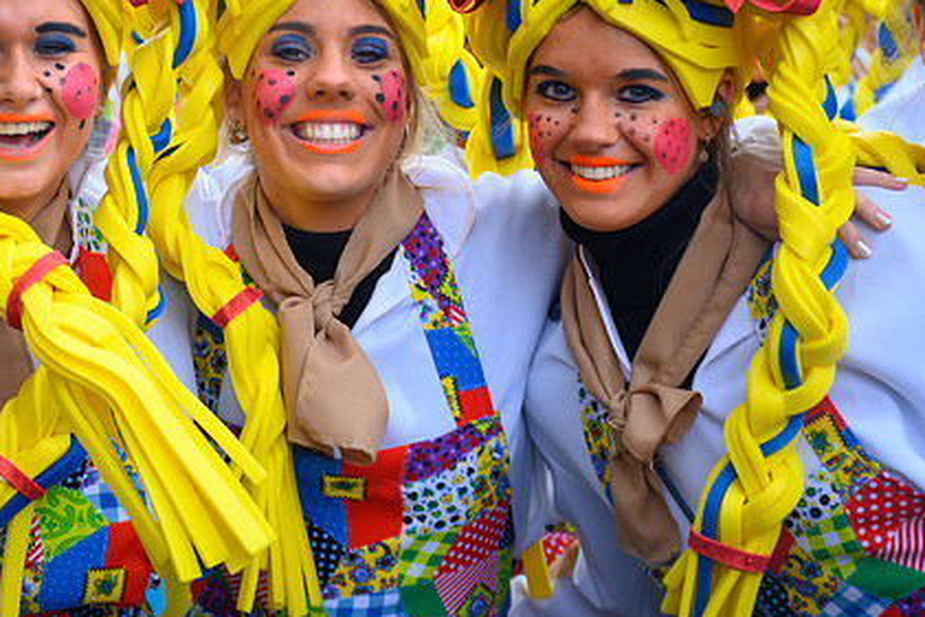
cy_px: 210
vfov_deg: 10.7
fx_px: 3290
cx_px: 303
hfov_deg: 16.0
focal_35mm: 128
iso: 400
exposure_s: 1/200
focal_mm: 62
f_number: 5
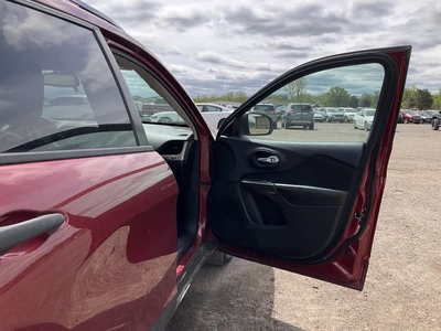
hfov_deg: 61.7
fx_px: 369
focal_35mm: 29
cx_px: 220
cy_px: 166
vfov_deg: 48.2
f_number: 1.8
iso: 25
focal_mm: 3
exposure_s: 1/1279
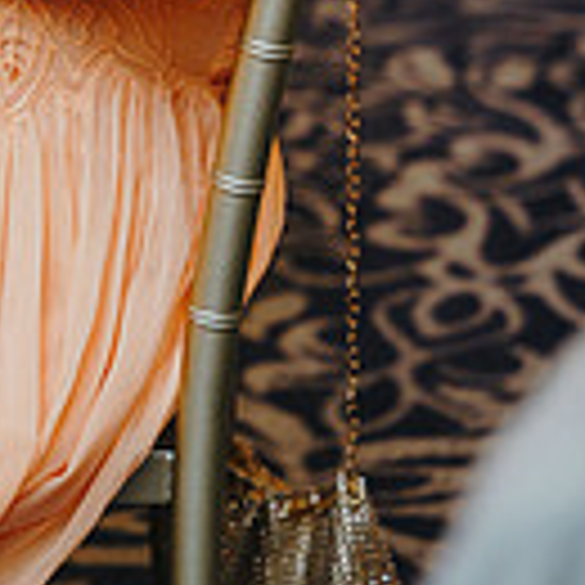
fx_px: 3939
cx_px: -45
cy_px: -346
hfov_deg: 8.4
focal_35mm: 206
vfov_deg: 8.3
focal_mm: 70
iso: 1600
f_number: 2.8
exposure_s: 1/200
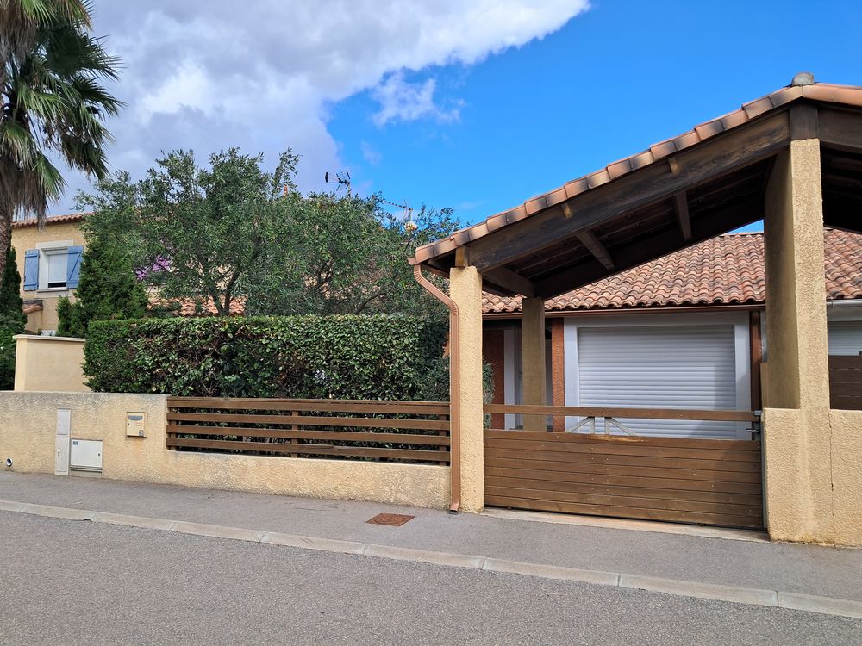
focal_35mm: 27
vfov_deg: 51.4
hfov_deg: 65.3
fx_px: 672
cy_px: 323
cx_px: 431
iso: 50
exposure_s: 1/517
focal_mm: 4
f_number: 1.8
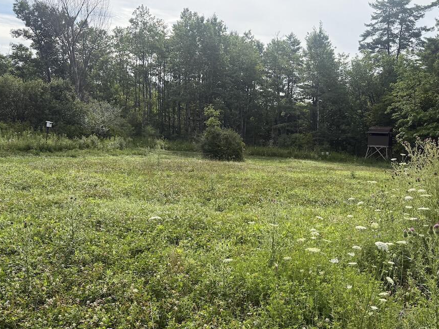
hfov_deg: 53.4
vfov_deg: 41.8
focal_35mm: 34
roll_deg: -1.7
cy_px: 172
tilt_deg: -5.0
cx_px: 272
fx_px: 431
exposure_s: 1/4405
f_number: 1.78
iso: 125
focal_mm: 6.76
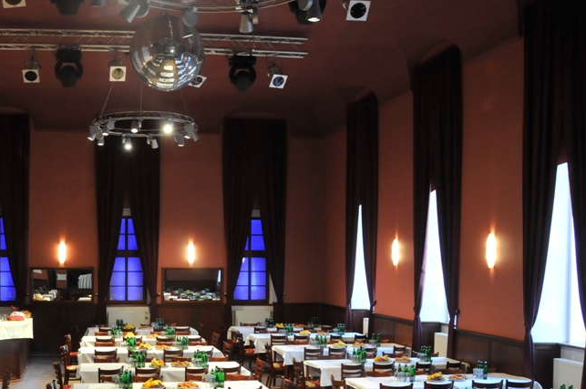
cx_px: 173
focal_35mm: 43
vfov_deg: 30.9
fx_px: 699
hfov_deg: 44.5
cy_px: 260
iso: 800
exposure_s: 1/20
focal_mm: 18
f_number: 6.3
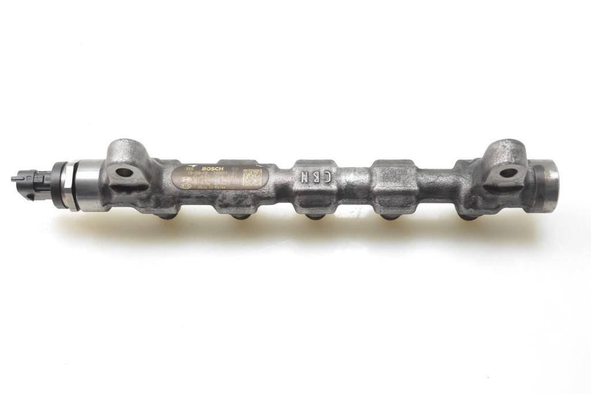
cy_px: 197
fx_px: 788
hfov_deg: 41.1
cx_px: 296
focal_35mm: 48
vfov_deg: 28.1
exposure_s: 1/160
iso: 2500
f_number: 6.3
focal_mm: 32
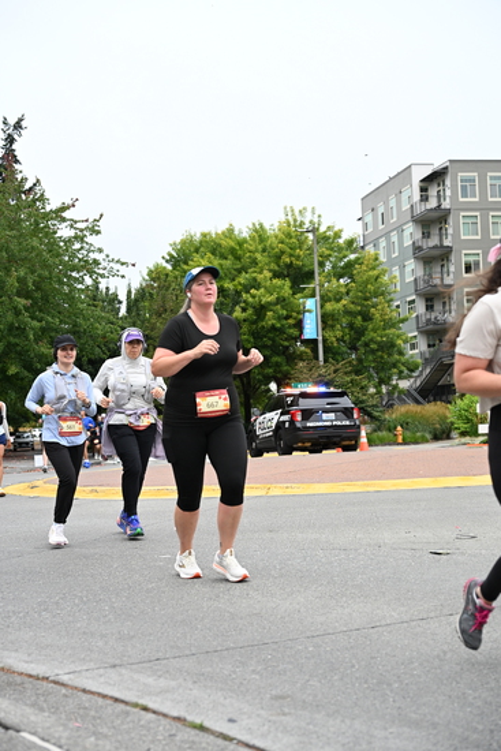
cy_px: 376
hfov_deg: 25.1
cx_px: 250
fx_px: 1126
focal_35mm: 54
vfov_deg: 36.9
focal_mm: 54
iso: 1600
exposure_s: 1/800
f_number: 4
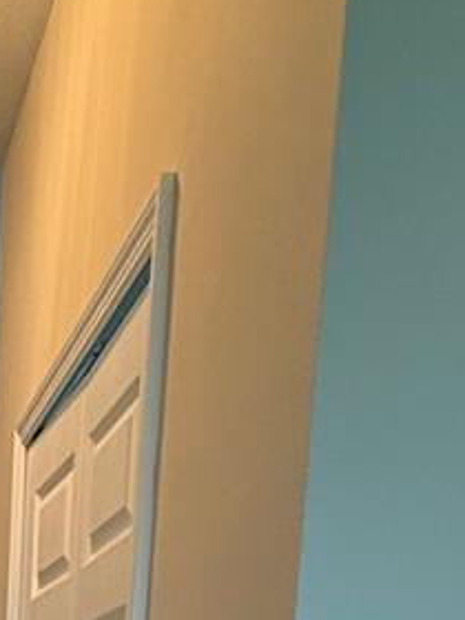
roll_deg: -1.4
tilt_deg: -9.0
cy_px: 926
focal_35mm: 60
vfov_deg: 24.9
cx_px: -199
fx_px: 1075
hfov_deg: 21.2
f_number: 2.2
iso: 400
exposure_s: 1/60
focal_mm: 2.22
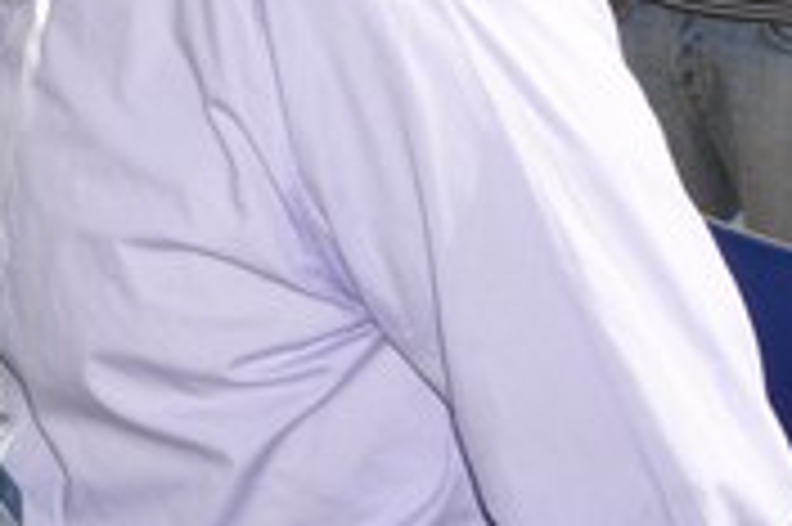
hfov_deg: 17.8
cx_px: -522
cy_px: -173
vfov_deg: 13.4
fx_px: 2154
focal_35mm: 98
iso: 200
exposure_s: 1/200
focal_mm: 18
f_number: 13
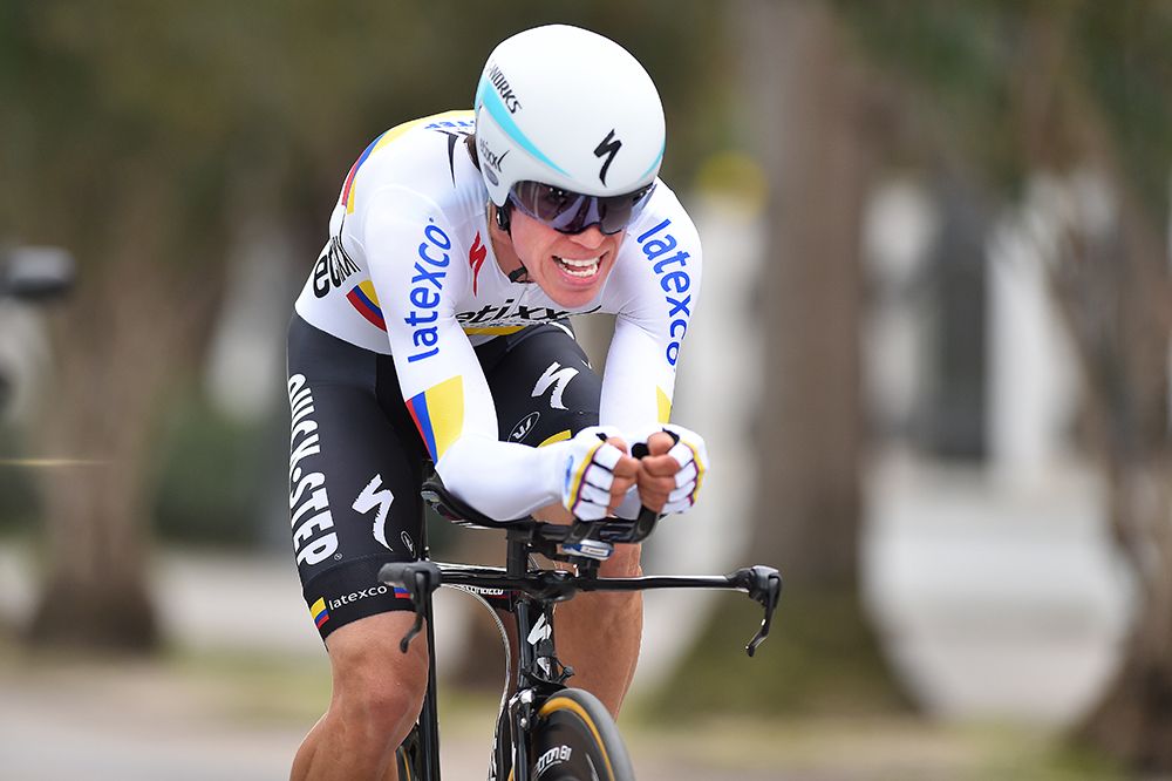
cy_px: 390
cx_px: 586
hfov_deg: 6.9
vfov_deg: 4.6
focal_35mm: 300
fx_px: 9763
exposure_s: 1/2000
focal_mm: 300
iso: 800
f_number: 2.8
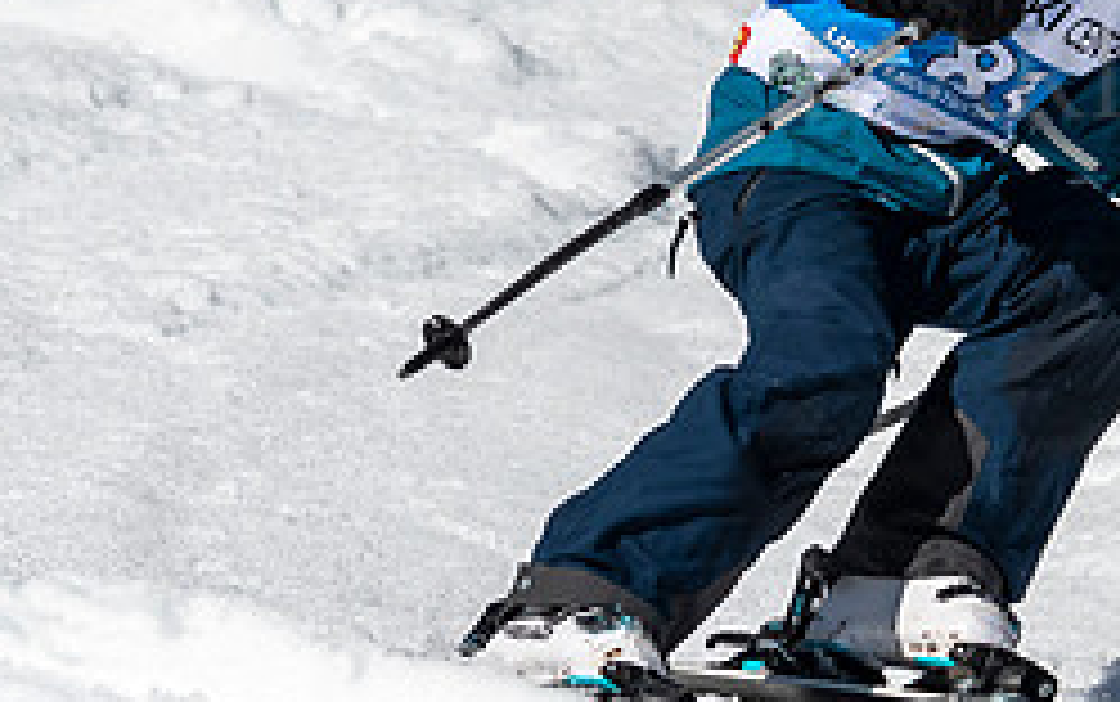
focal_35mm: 1995
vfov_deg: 0.7
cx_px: 1086
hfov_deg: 1.1
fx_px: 60936
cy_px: 255
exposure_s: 1/2000
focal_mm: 400
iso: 200
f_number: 8
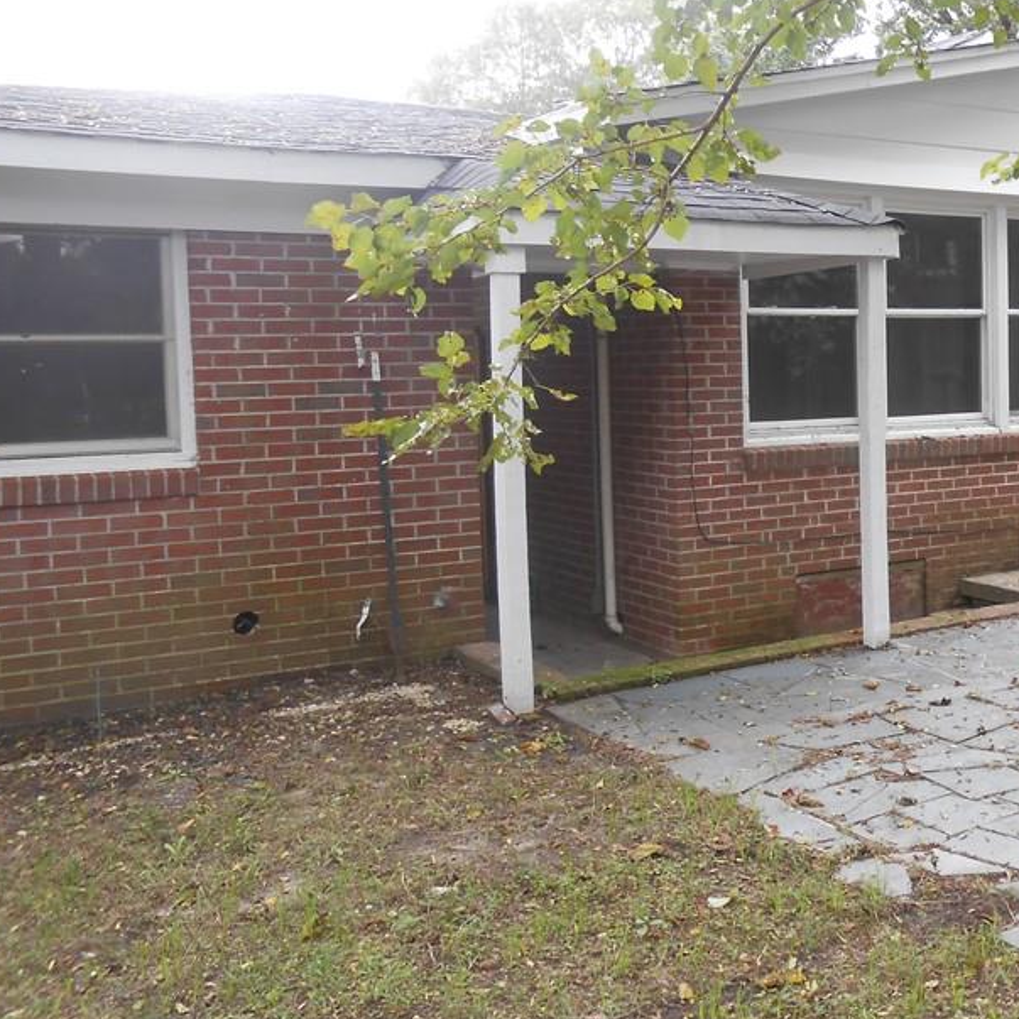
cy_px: 438
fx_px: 1299
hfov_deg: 41.3
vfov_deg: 42.7
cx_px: 791
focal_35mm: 39
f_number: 3.5
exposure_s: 1/50
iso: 80
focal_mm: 4.6
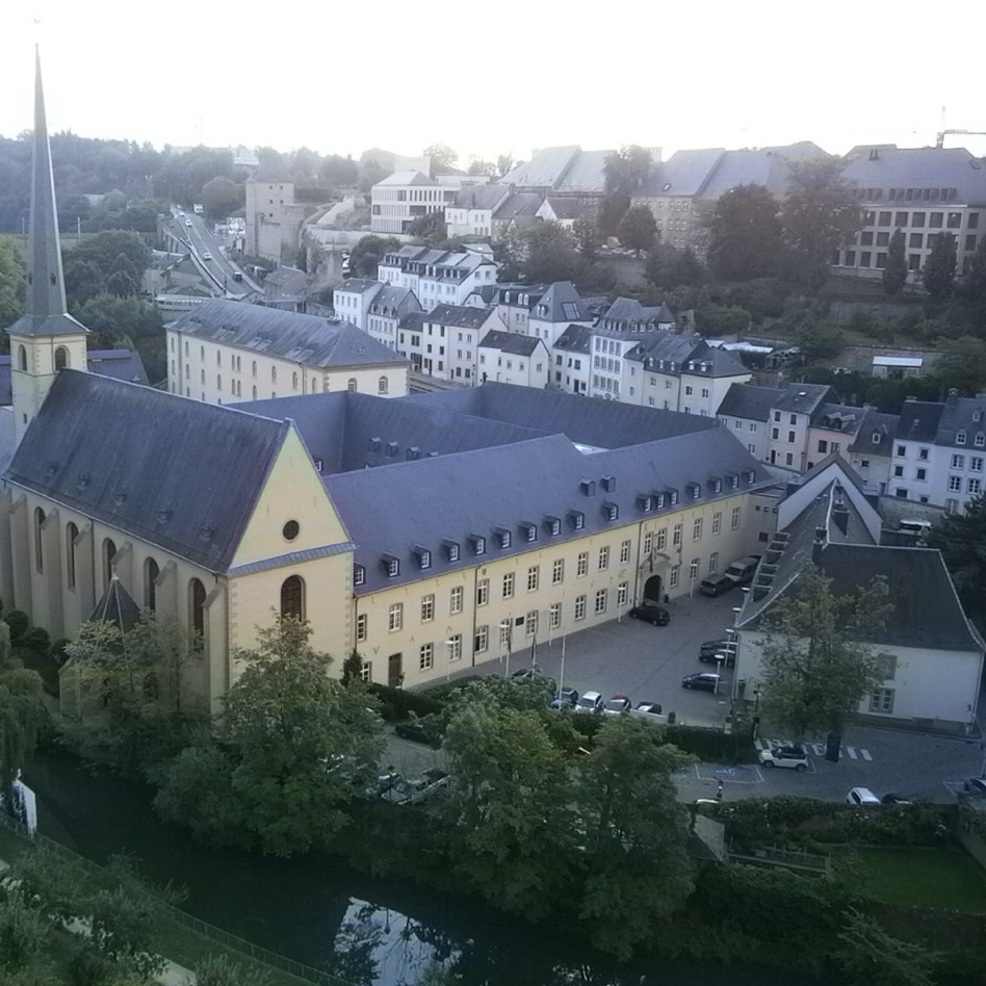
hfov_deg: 44.5
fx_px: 1192
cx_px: 361
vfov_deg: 44.9
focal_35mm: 37
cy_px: 498
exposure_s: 1/250
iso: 80
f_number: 2.9
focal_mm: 5.5
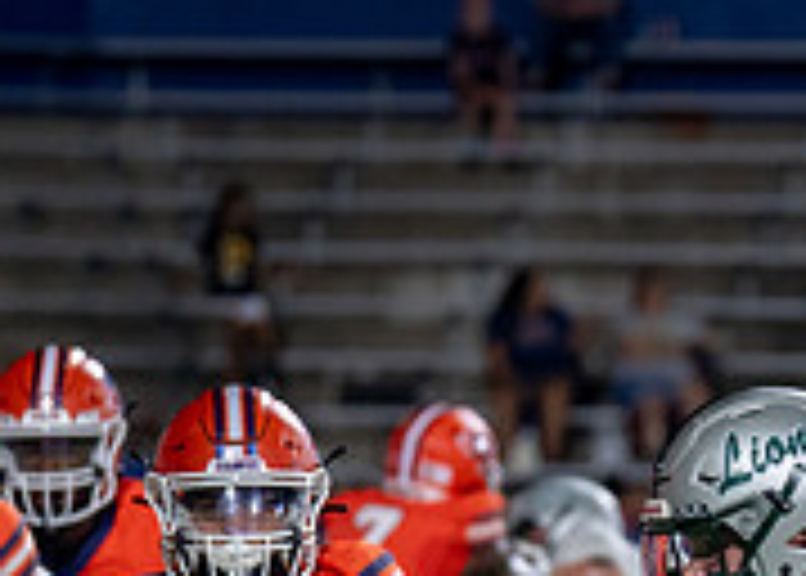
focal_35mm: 560
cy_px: 994
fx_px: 12824
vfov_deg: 2.6
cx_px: 984
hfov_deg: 3.6
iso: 1250
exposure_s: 1/1250
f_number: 2.8
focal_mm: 120
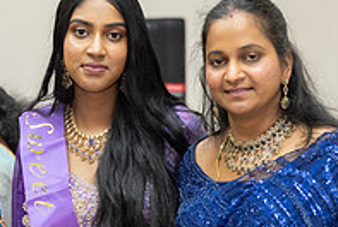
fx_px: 1937
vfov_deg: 6.6
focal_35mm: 206
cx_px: 96
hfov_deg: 10.0
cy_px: 278
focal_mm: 70
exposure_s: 1/160
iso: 800
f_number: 3.2
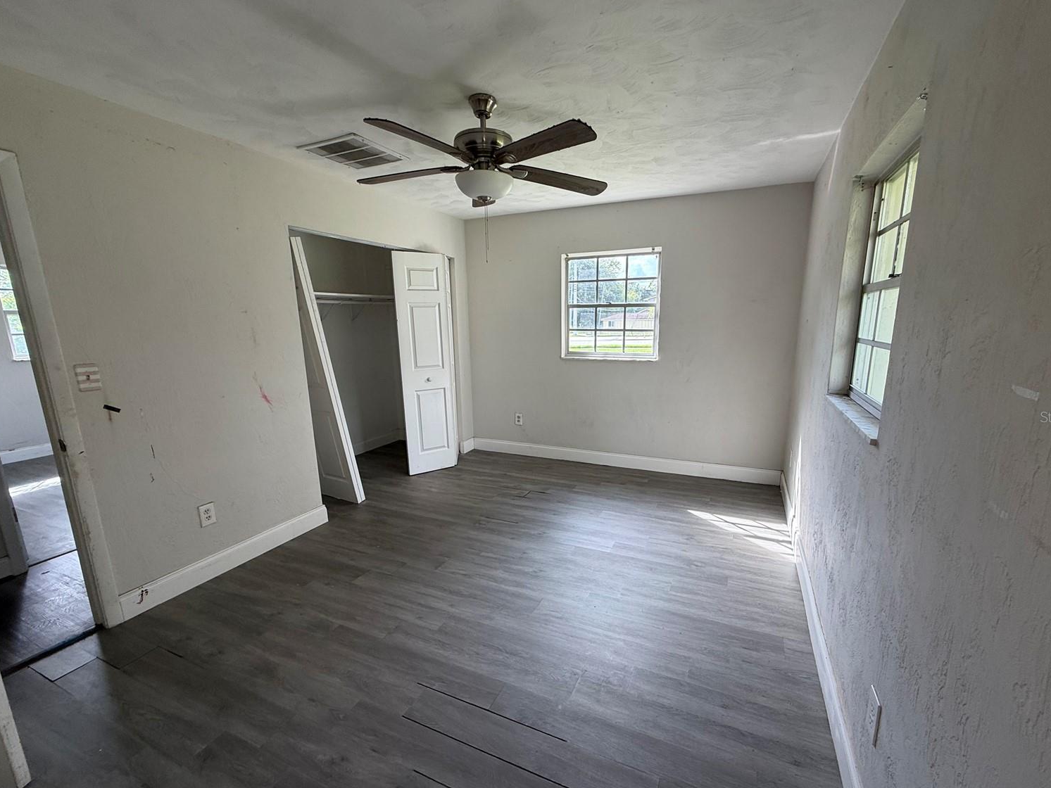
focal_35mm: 15
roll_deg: +0.9
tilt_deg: -11.3
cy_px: 417
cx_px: 543
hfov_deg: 98.1
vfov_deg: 81.7
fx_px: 455
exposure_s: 1/121
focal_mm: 2.22
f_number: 2.2
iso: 100
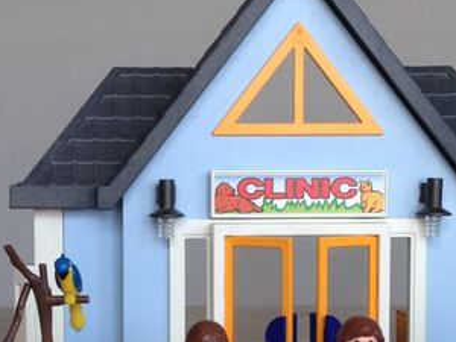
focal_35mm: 110
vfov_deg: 13.4
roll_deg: +1.1
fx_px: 1449
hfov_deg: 17.8
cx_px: 135
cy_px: 272
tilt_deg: -6.1
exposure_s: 1/20
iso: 50
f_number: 2.4
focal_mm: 4.12
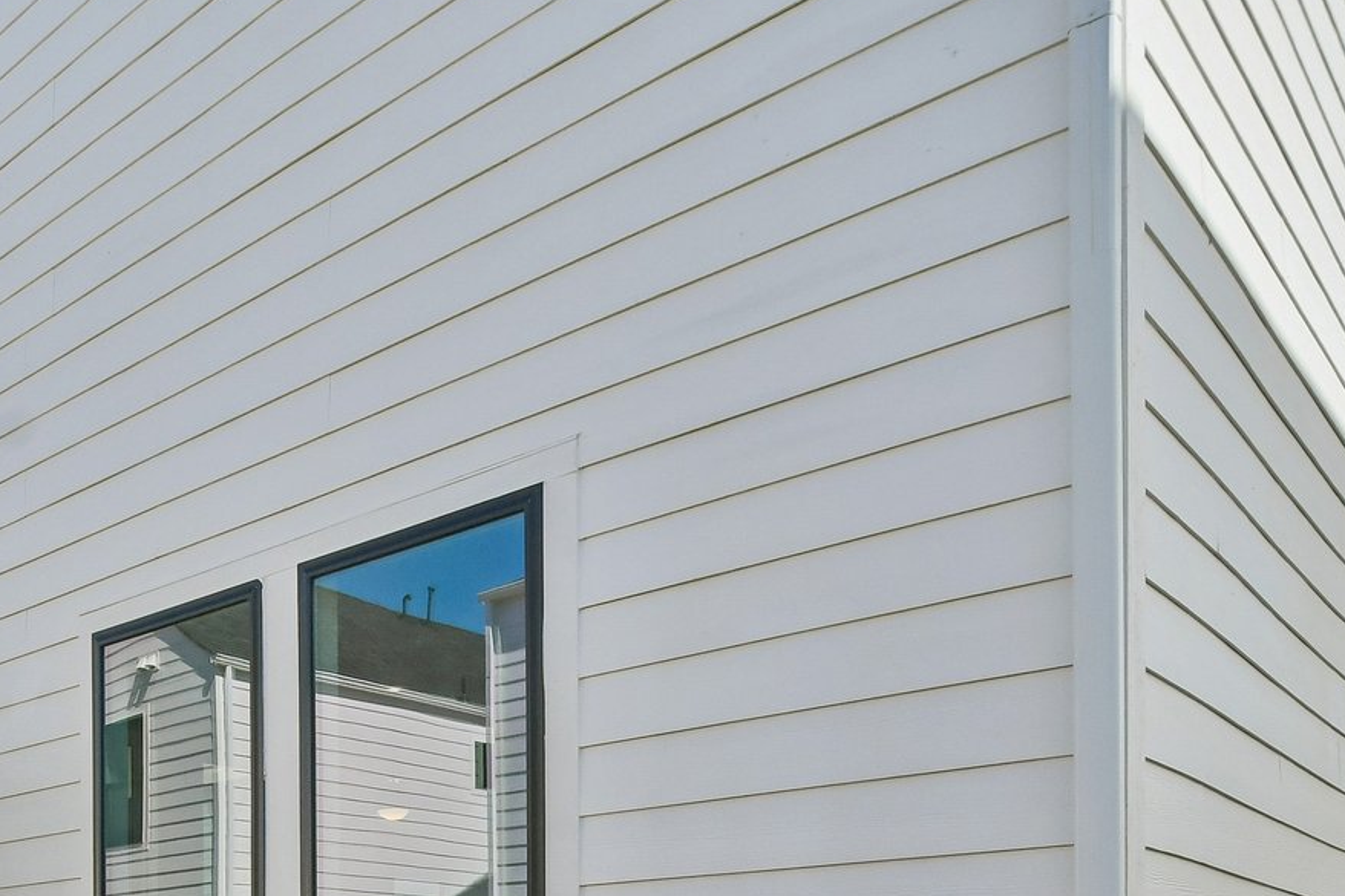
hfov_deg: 51.3
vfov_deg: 34.7
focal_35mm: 35
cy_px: 878
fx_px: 1307
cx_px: 282
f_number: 8
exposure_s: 1/1000
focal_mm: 10
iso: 400
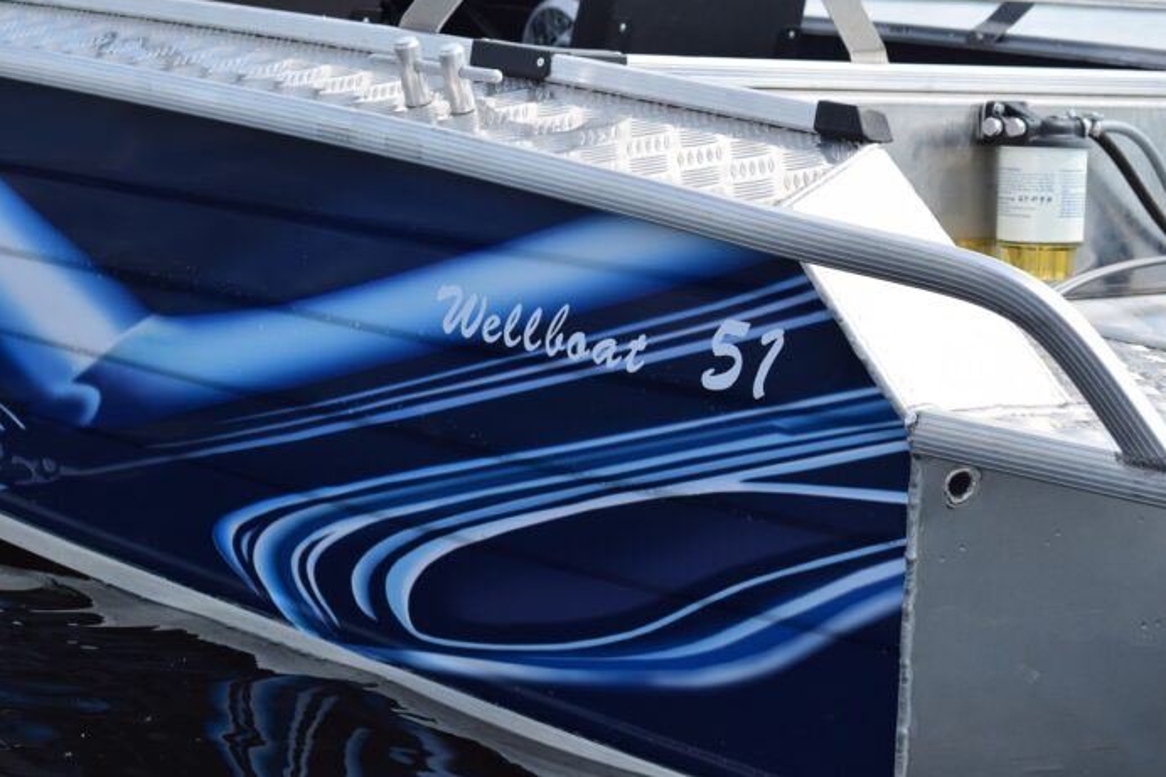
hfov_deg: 24.3
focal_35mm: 84
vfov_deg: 16.3
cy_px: 390
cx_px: 588
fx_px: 2704
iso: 220
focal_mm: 55
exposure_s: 1/250
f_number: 8
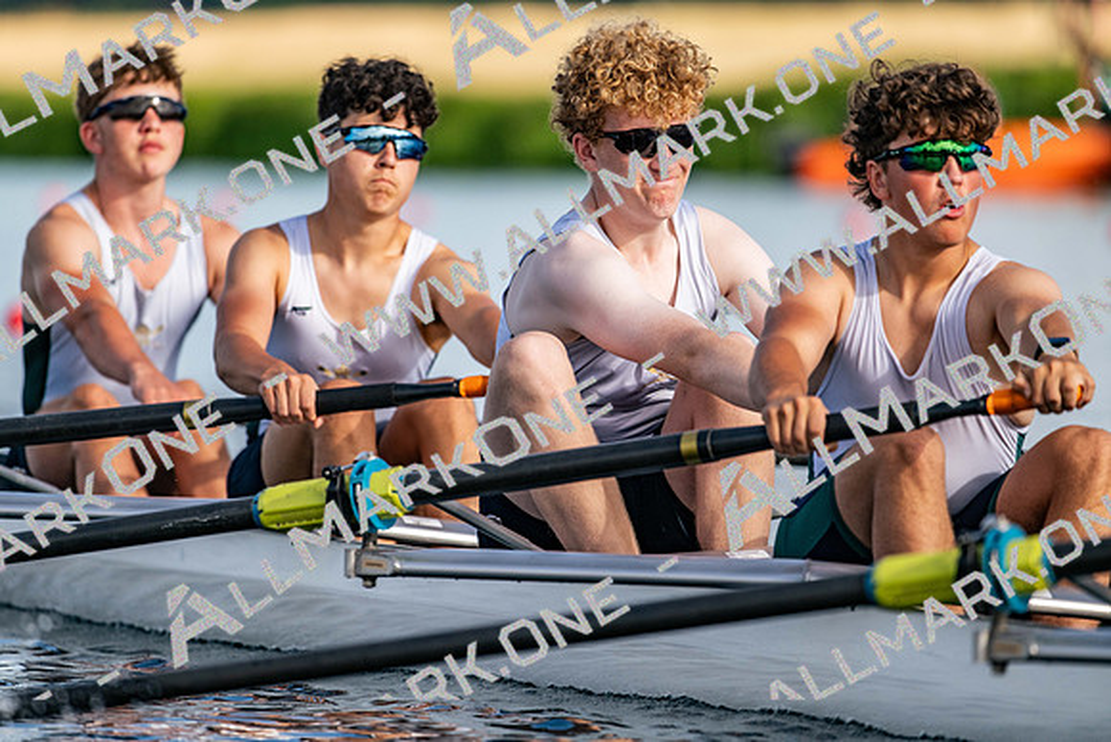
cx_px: 556
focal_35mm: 400
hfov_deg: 5.2
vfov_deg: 3.4
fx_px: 12347
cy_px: 371
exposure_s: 1/2500
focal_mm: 400
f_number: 4.5
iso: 360
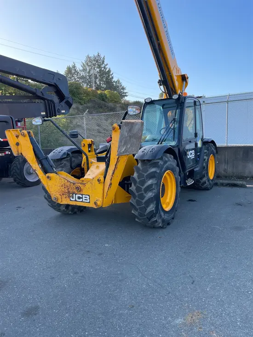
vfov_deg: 67.3
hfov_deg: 53.1
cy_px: 168
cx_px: 126
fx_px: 253
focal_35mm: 26
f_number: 1.6
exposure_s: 1/734
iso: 50
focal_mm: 4.2
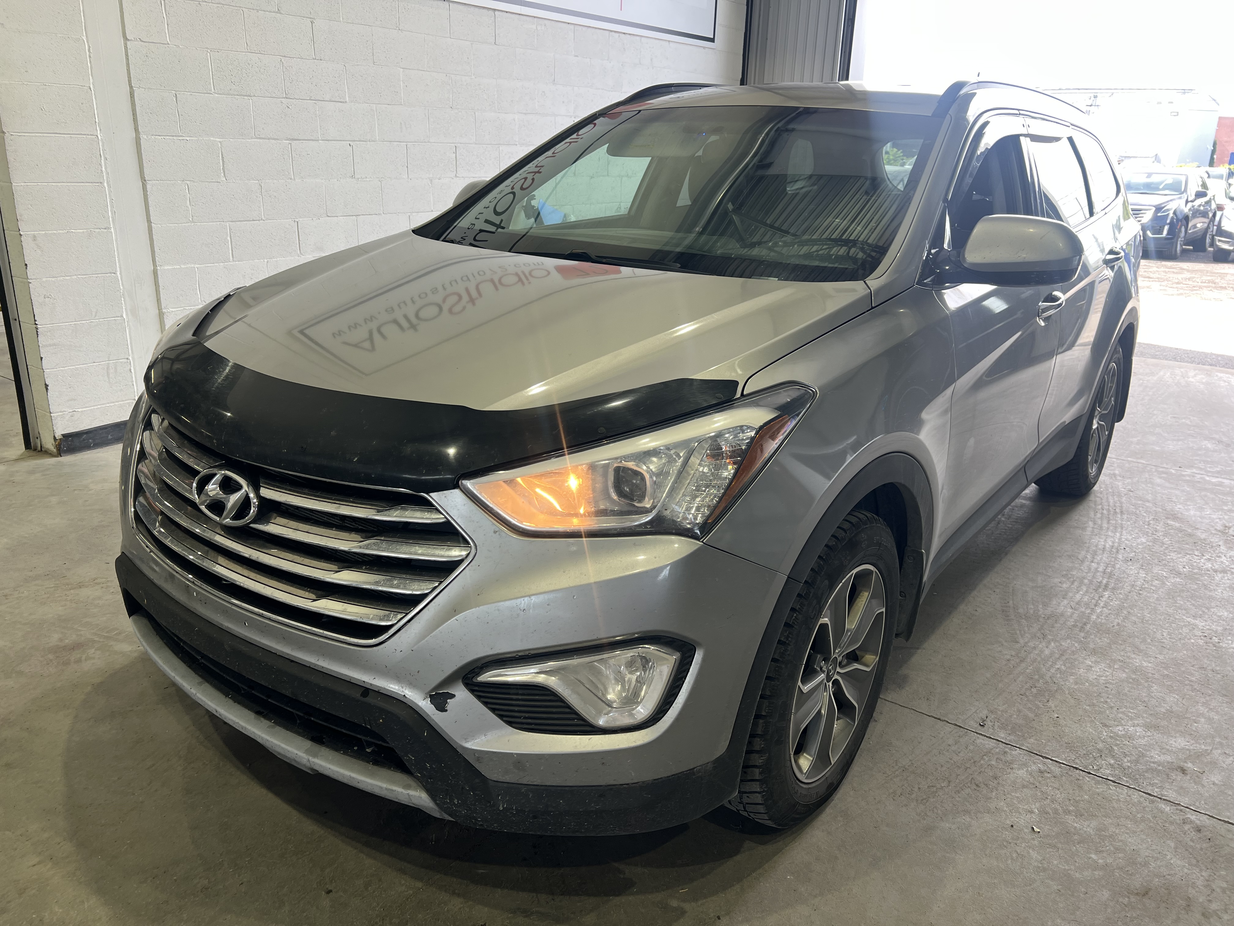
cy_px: 463
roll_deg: -2.1
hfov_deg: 67.3
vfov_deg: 53.1
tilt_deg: -18.2
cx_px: 617
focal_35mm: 26
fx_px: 927
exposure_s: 1/121
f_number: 1.5
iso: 40
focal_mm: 5.7
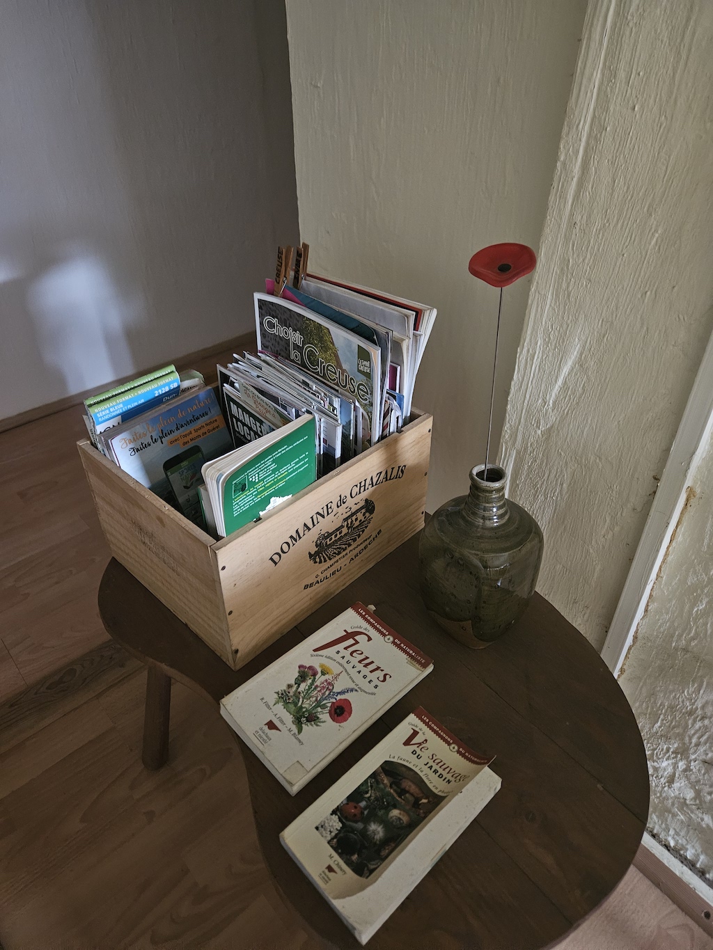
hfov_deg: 58.9
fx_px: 632
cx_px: 356
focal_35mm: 23
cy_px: 475
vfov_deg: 73.9
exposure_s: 1/25
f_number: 1.8
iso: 800
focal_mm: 5.4
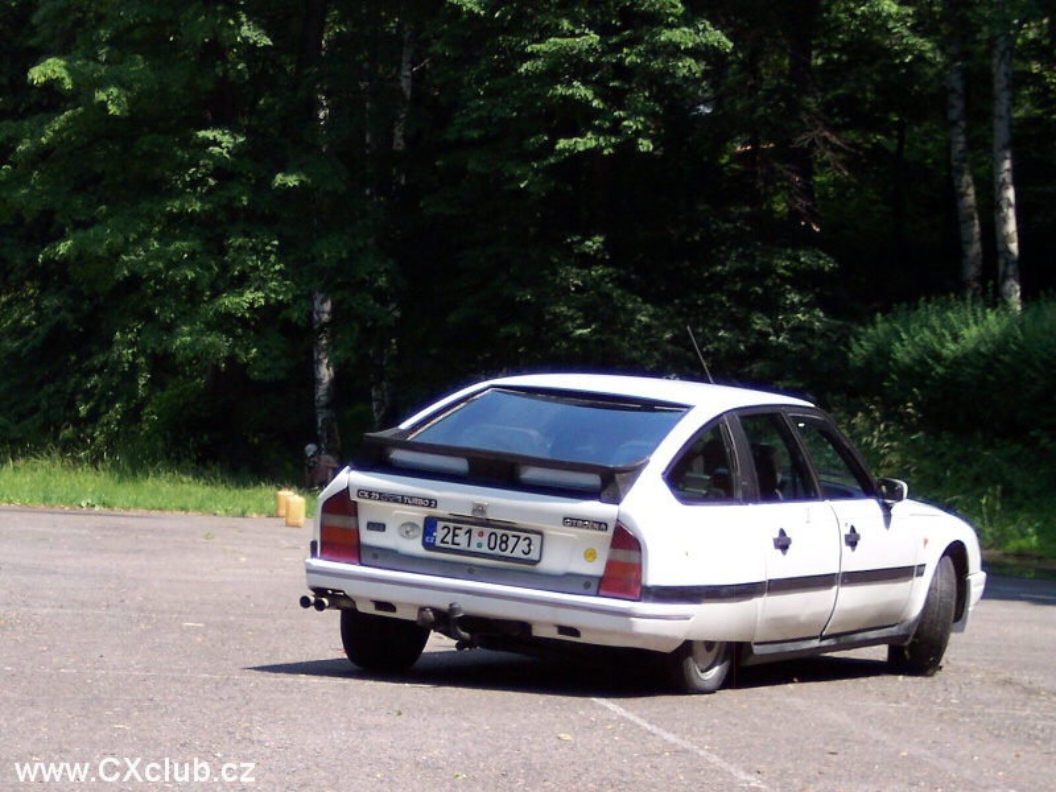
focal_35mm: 76
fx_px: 2318
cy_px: 396
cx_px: 528
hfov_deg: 25.7
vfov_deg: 19.4
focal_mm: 16
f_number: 3.8
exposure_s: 1/700
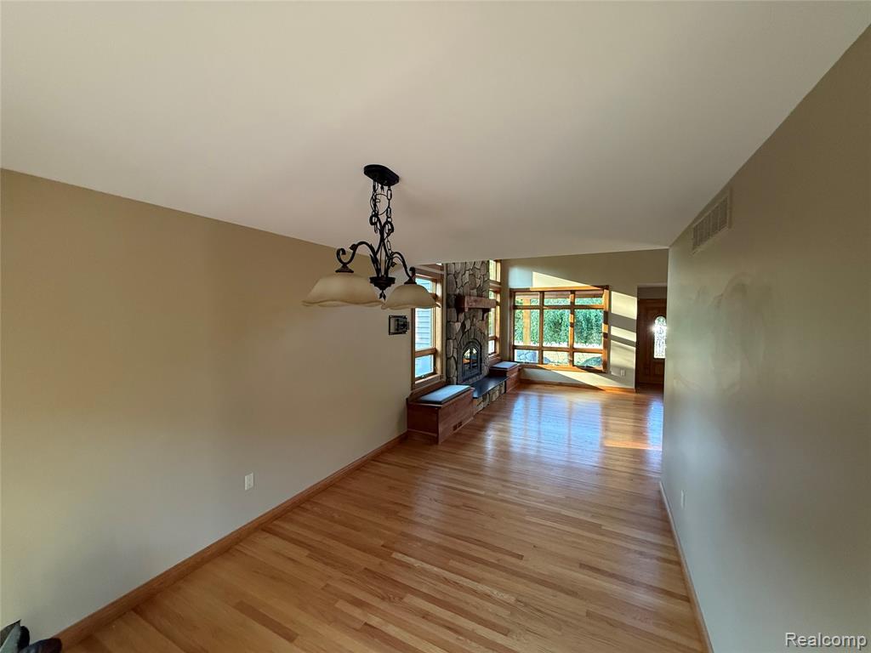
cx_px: 436
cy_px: 326
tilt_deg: -2.0
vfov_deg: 85.7
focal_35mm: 14
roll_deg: +0.3
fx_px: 352
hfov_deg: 102.1
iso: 400
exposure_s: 1/120
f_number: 2.2
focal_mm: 2.22
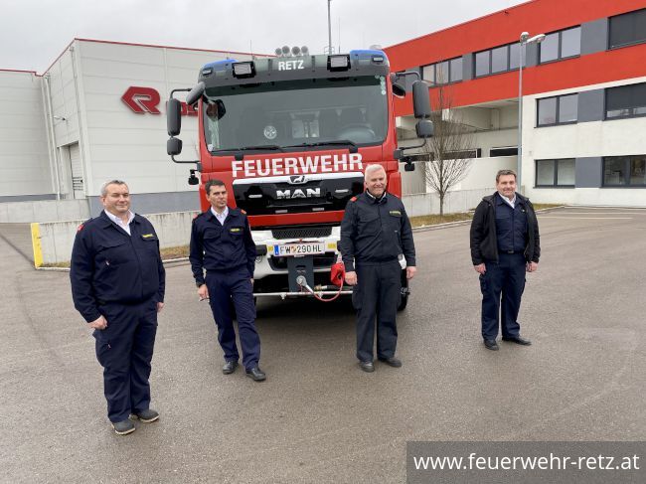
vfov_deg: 53.0
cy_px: 242
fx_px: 485
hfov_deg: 67.3
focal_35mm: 26
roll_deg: +2.6
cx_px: 323
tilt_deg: -6.9
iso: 40
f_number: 1.8
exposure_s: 1/122
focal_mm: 4.25
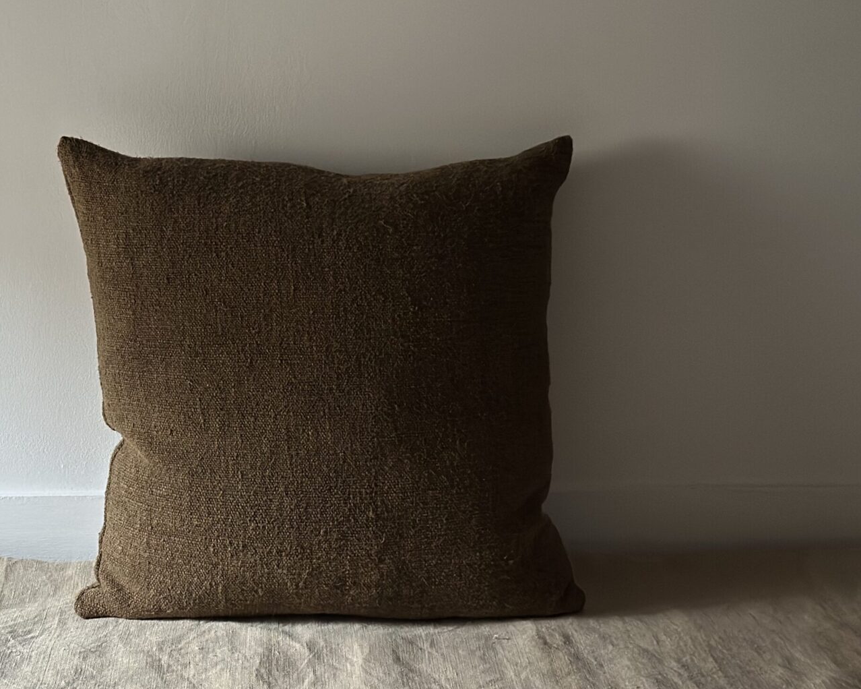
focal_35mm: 66
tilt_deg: -13.8
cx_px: 325
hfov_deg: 28.6
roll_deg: +0.3
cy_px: 368
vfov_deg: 23.1
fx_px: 1682
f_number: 1.78
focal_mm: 6.86
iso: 640
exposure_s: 1/40
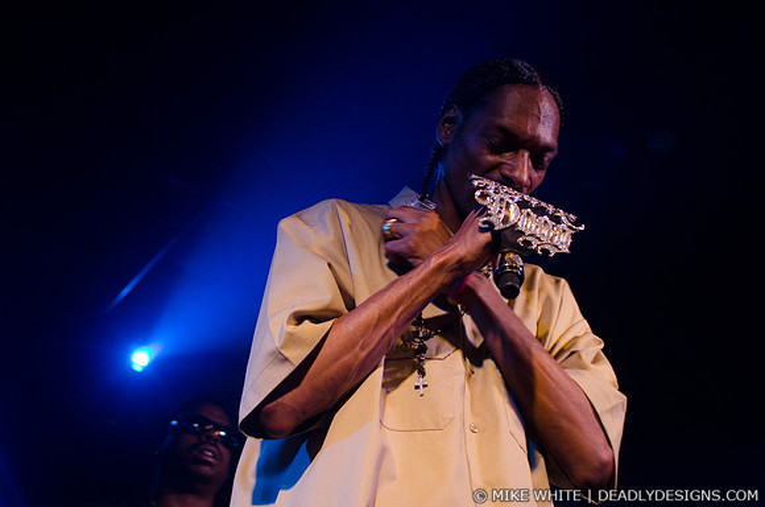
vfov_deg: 25.6
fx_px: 1113
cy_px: 254
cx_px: 382
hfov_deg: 37.9
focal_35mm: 52
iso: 1250
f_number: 2.8
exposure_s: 1/50
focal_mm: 35
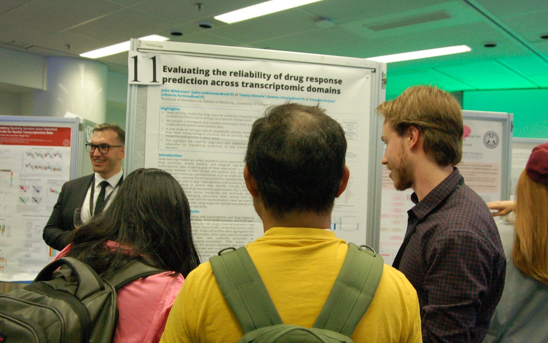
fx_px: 562
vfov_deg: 33.8
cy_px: 198
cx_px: 284
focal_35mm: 38
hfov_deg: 51.9
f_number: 4
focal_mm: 19
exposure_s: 1/125
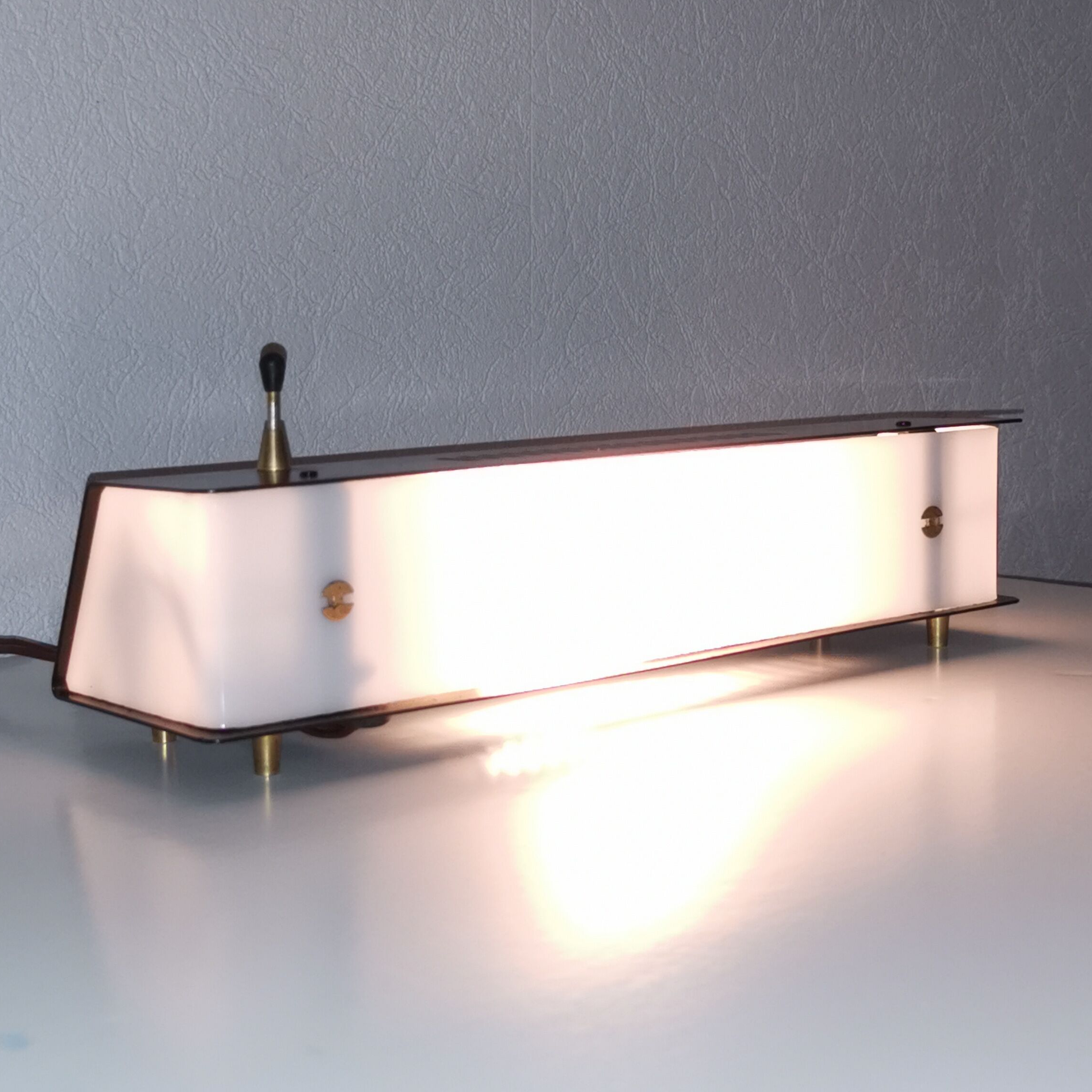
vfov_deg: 29.5
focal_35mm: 58
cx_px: 528
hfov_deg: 29.5
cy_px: 479
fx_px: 2070
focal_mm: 5.58
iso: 125
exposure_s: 1/100
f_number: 1.8
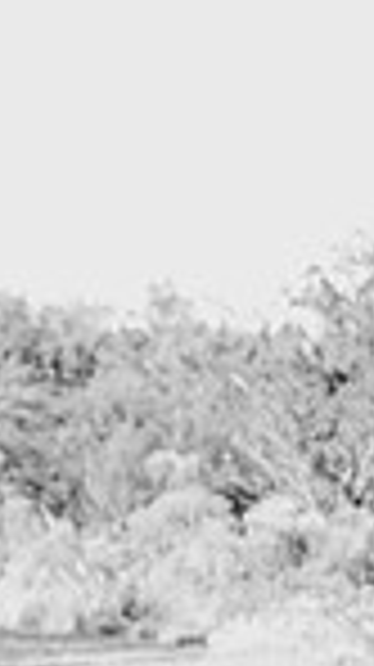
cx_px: -266
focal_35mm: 159
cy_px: 598
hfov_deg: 7.4
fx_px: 2810
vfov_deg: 13.4
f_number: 2
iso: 200
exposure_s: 1/800
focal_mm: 50
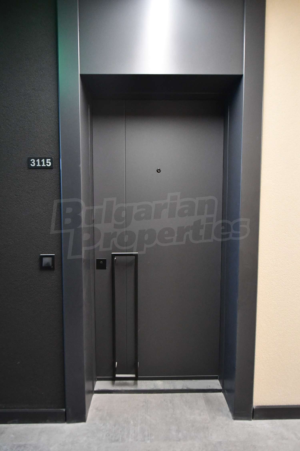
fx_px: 187
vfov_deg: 100.4
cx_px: 150
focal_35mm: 15
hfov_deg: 77.3
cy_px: 226
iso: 4500
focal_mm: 10
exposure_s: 1/60
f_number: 3.5
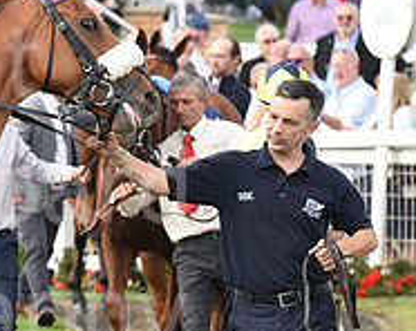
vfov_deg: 2.9
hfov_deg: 3.7
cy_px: 207
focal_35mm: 528
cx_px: -98
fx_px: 6487
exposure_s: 1/500
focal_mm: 180
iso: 400
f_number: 5.6
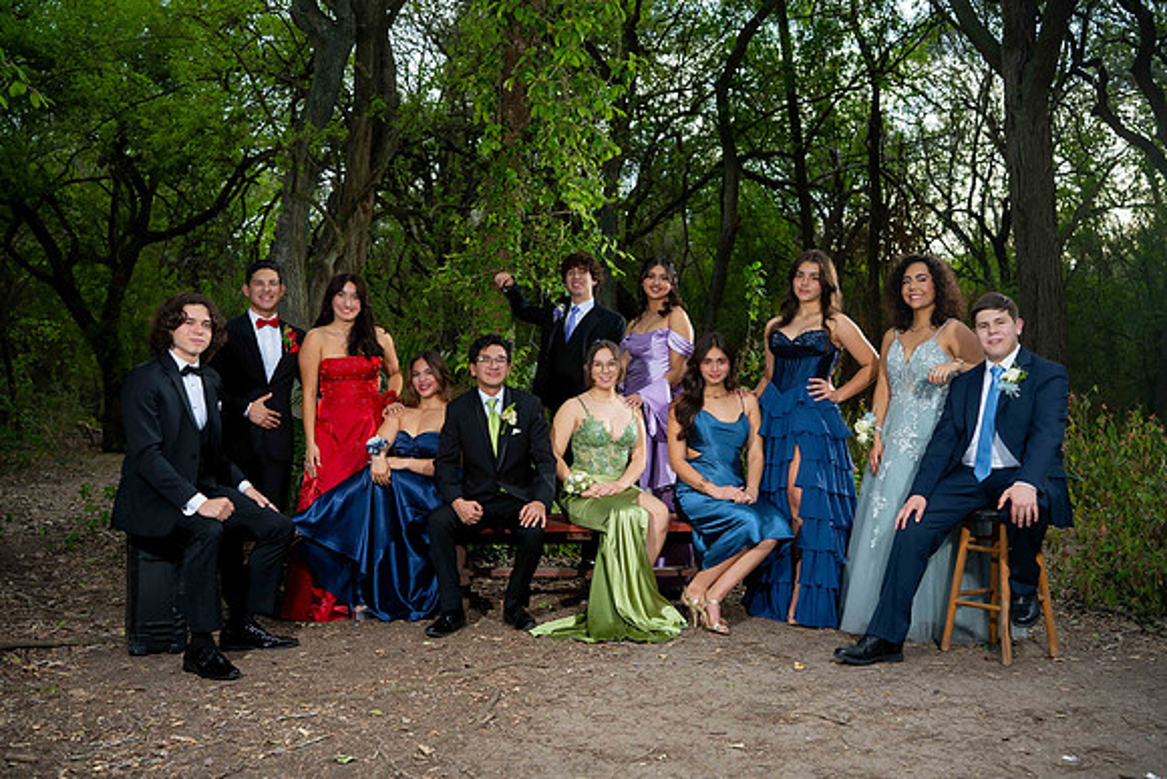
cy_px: 390
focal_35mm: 35
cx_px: 584
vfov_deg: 37.9
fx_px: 1135
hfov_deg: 54.4
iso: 160
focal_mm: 35
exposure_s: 1/200
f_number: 3.2
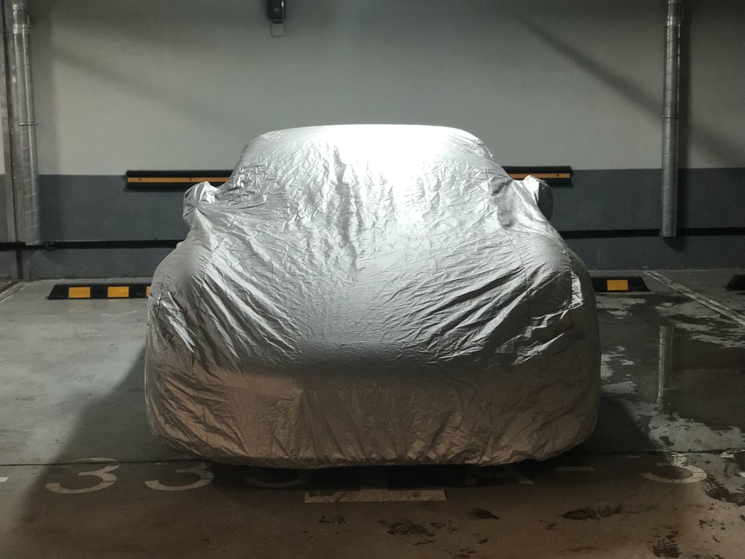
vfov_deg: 28.0
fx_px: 1119
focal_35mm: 52
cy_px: 280
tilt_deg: -9.3
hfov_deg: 36.8
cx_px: 372
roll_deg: +1.1
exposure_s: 1/17
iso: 160
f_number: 2.4
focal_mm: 6
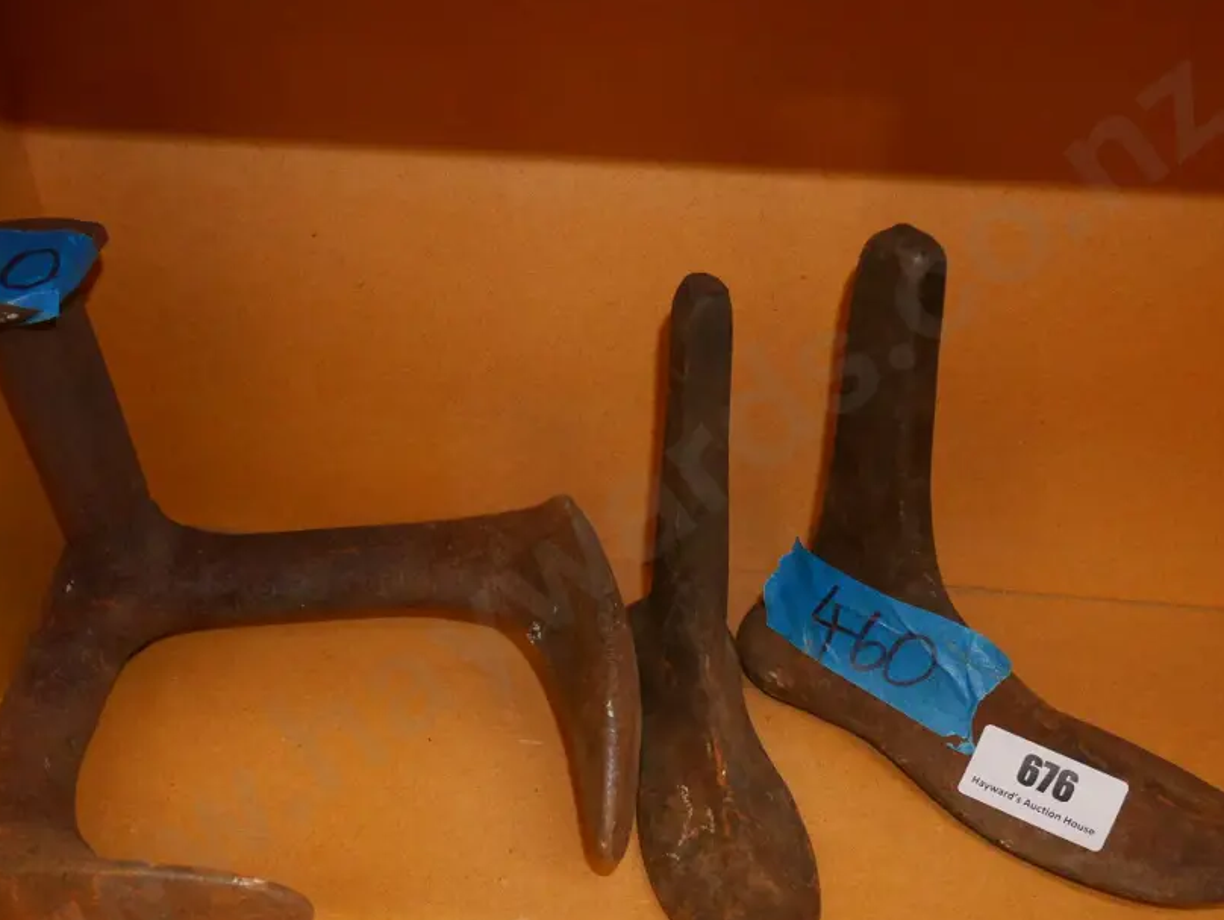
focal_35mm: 38
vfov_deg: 37.6
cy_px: 555
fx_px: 1344
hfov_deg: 48.9
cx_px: 589
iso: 3200
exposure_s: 1/60
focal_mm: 15
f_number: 3.8
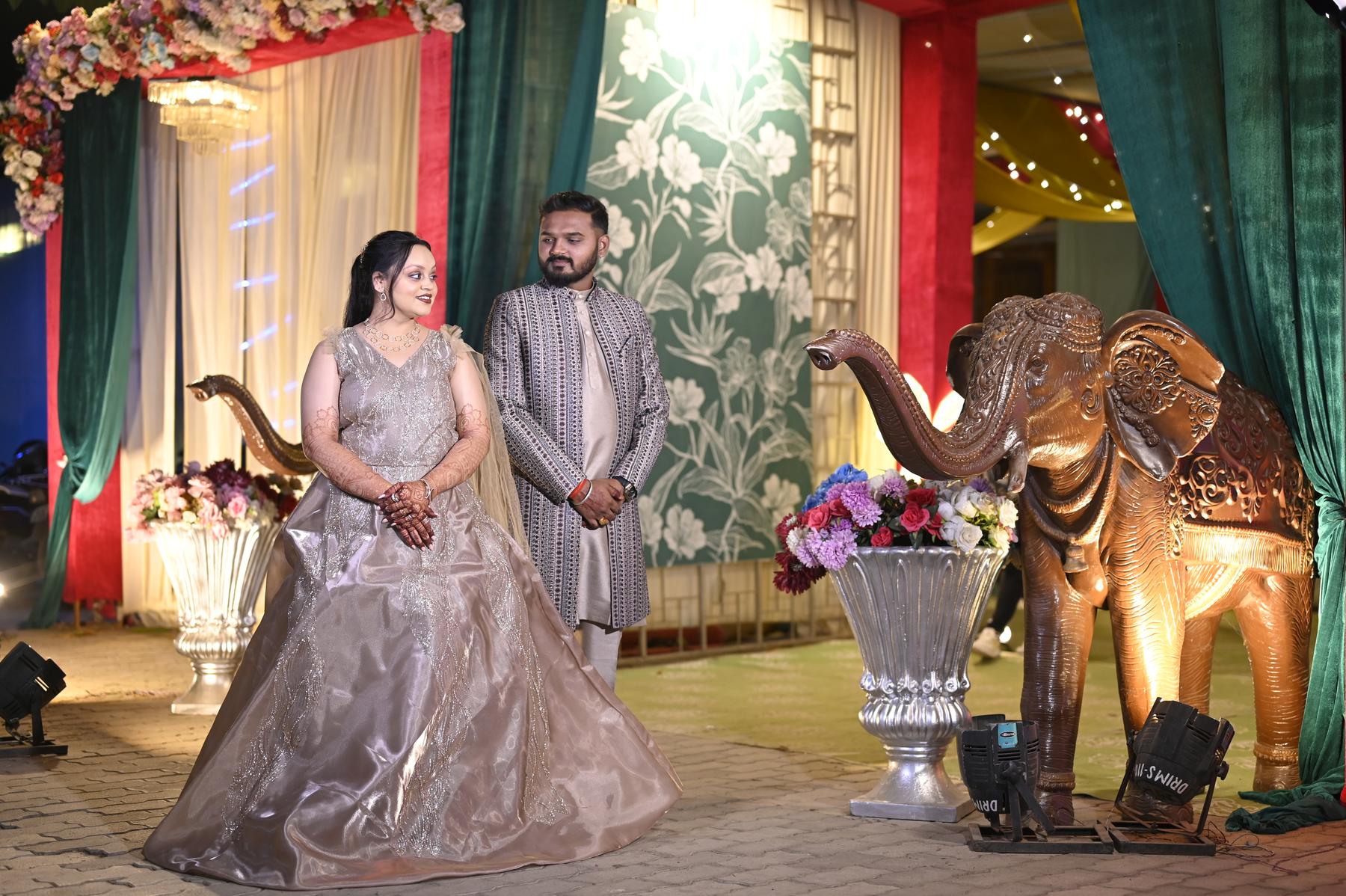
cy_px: 448
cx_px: 673
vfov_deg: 27.0
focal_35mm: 50
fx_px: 1868
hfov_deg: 39.6
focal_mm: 50
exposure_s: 1/200
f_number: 2.2
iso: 800
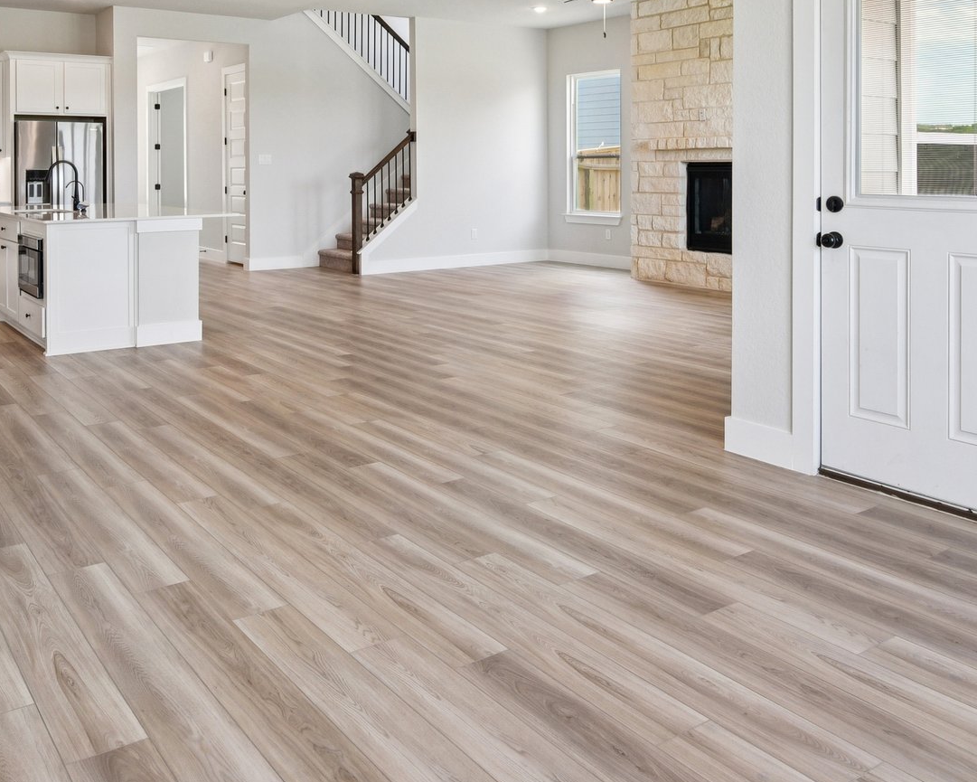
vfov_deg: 44.0
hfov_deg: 54.9
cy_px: 175
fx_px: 925
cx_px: 355
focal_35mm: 32
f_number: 8
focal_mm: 18
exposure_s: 1/25
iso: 400
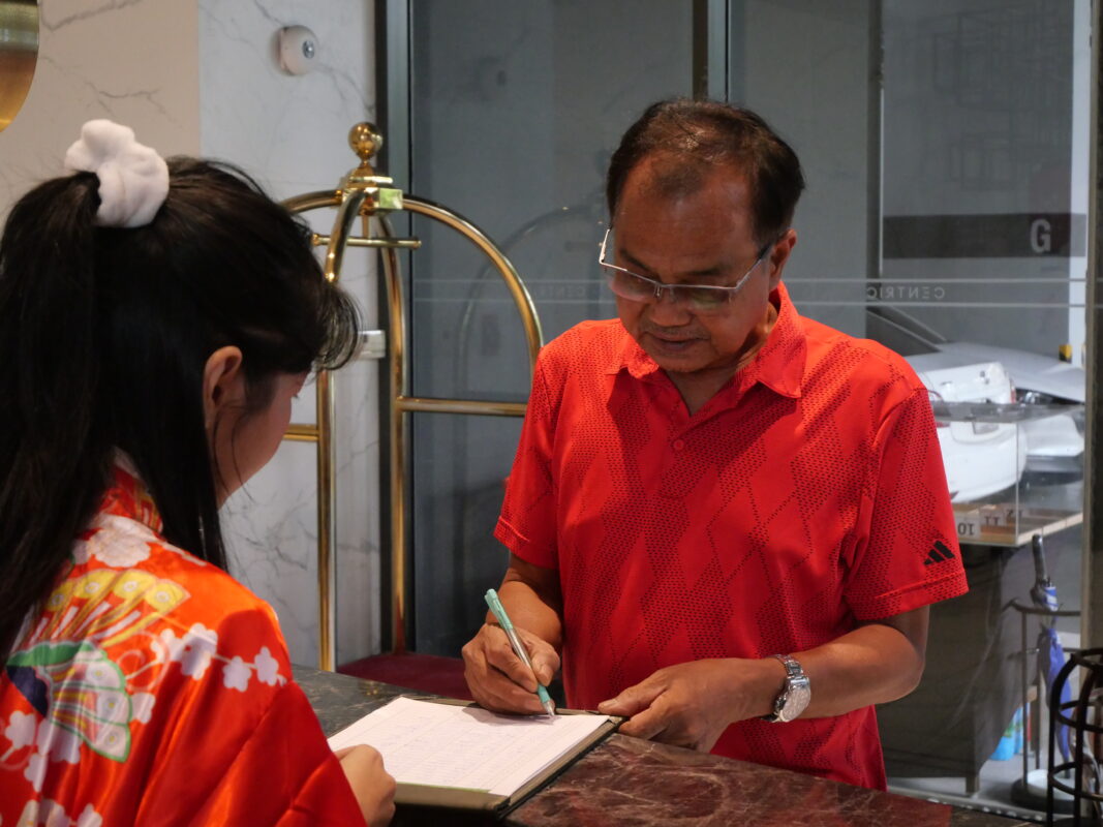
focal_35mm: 56
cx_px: 552
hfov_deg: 34.4
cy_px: 414
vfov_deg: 26.1
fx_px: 1784
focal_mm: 28
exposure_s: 1/125
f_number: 5.4
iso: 3200
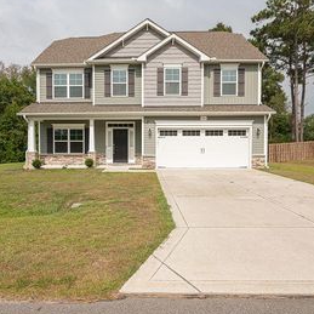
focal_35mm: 27
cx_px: 133
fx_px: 277
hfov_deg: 58.8
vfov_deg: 59.1
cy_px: 155
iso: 320
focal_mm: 16
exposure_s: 1/1000
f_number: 7.1
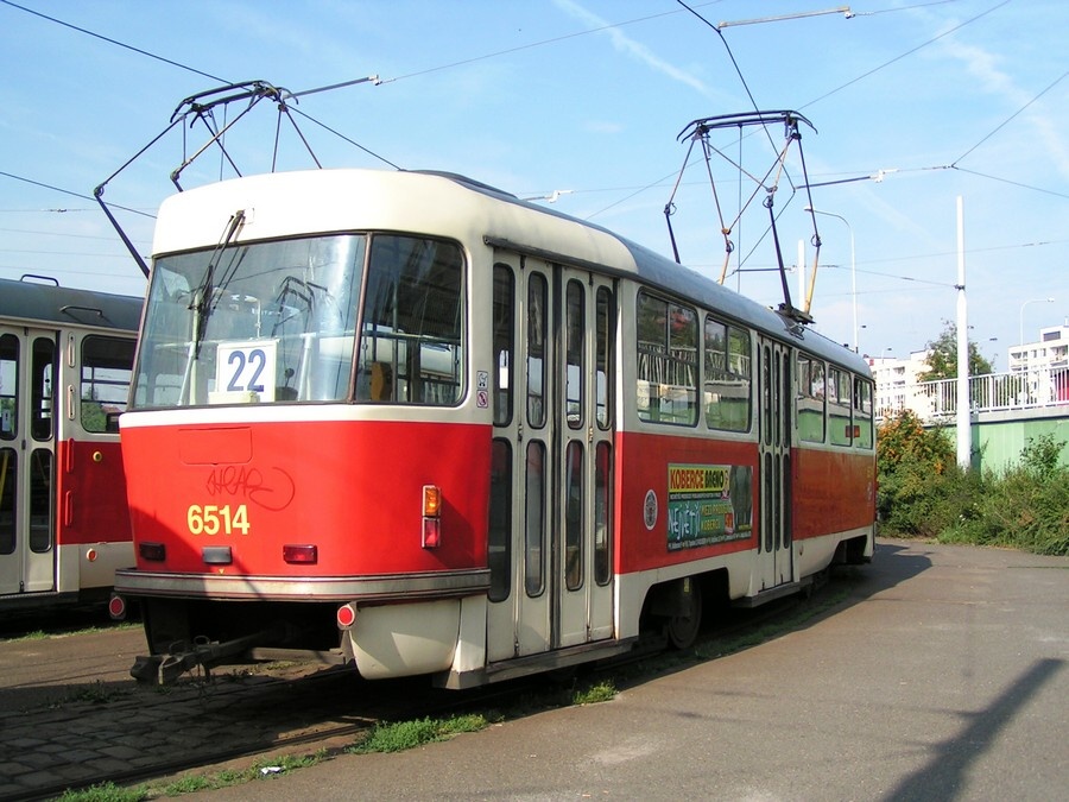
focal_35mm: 41
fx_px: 1266
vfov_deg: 35.1
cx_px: 534
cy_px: 401
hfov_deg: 45.8
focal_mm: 6.3
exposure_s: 1/1000
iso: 50
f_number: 3.2
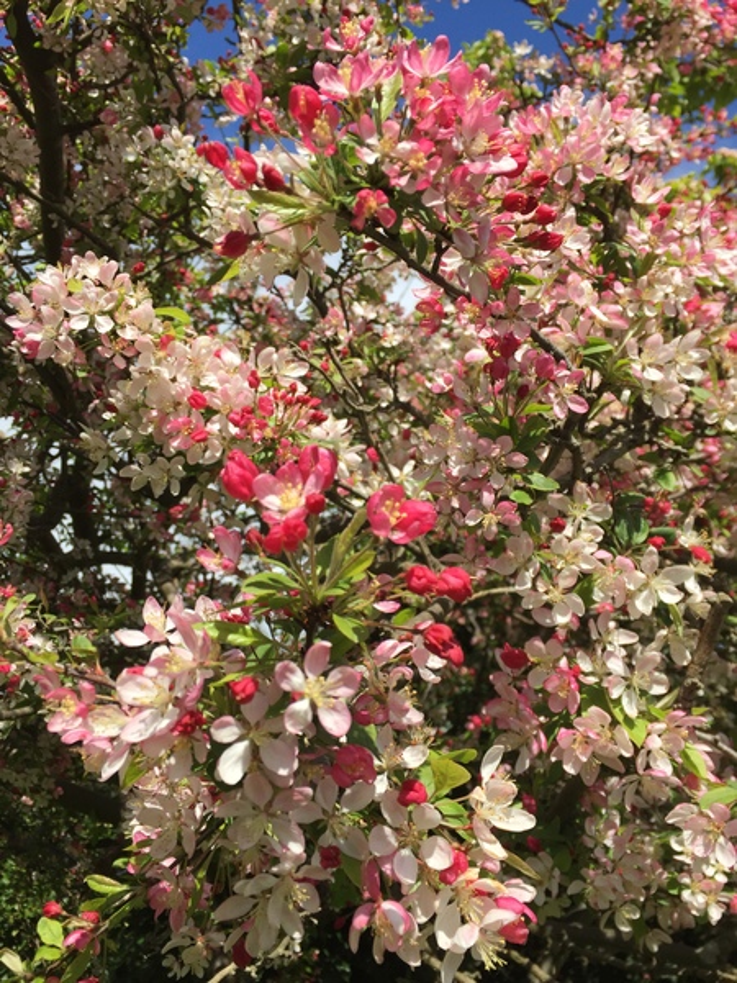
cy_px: 492
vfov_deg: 61.7
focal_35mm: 29
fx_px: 823
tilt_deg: +34.1
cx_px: 368
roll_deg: -2.1
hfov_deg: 48.2
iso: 32
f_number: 2.2
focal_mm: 4.15
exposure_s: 1/1799
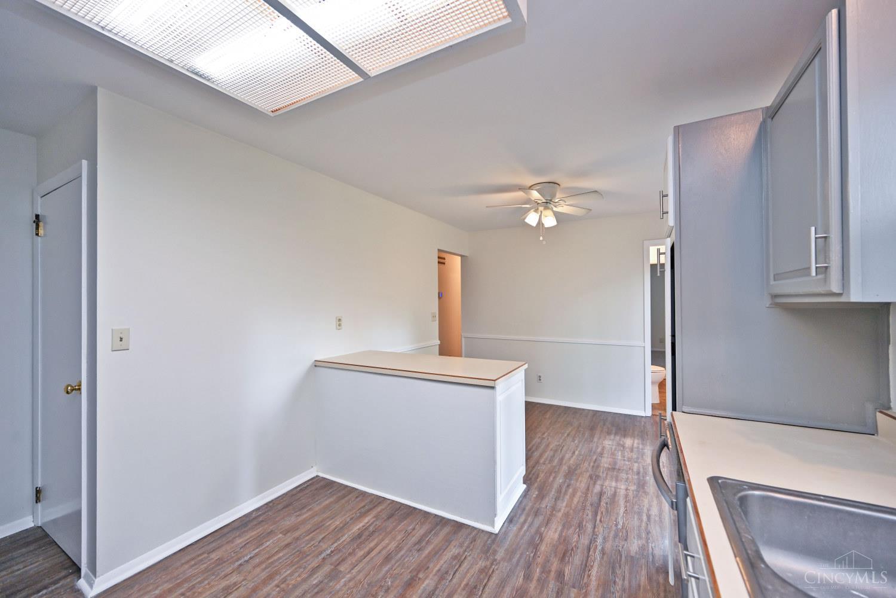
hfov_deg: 104.3
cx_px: 448
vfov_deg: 81.2
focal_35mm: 14
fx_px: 348
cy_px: 299
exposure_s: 1/60
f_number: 4
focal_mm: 14
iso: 200
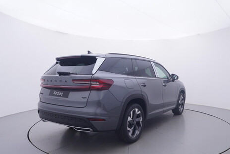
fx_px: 170
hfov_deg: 67.8
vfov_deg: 48.6
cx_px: 132
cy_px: 86
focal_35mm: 27
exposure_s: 1/80
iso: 200
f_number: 5
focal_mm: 15
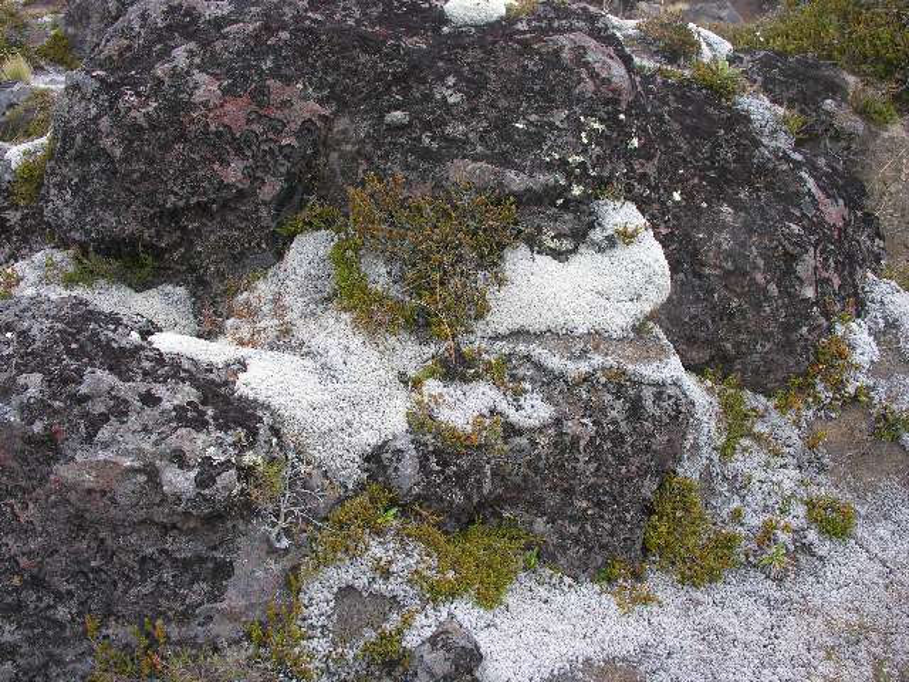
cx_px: 454
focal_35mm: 35
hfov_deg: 52.6
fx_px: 919
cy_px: 341
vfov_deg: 40.7
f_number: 4.5
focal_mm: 8.9
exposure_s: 1/117
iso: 50
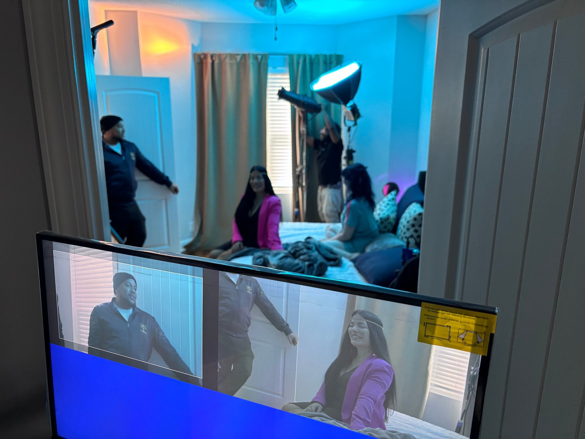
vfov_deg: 53.1
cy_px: 220
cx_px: 292
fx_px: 439
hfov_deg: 67.3
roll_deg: -0.3
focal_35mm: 26
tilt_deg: -14.3
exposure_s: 1/60
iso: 250
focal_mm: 5.96
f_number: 1.6
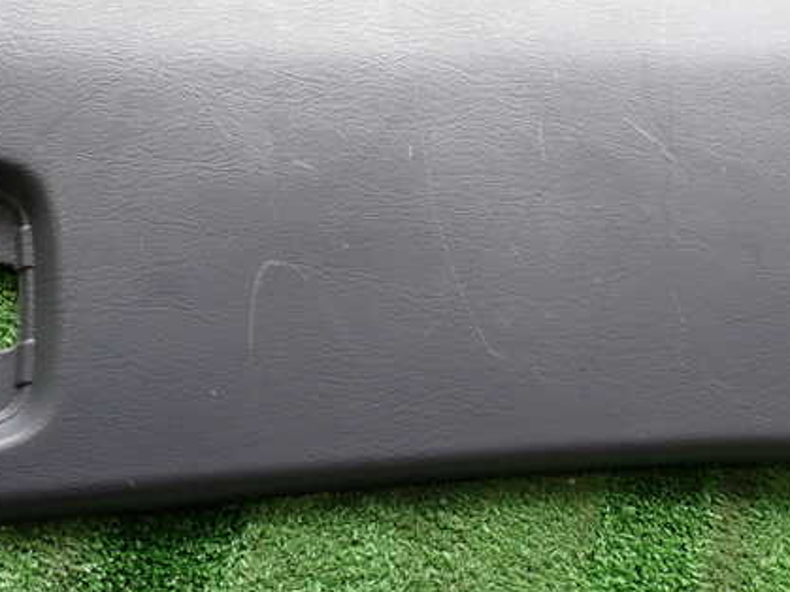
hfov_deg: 43.6
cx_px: 477
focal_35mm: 43
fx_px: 981
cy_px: 222
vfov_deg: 33.4
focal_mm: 5.4
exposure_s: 1/60
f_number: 2.3
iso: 125
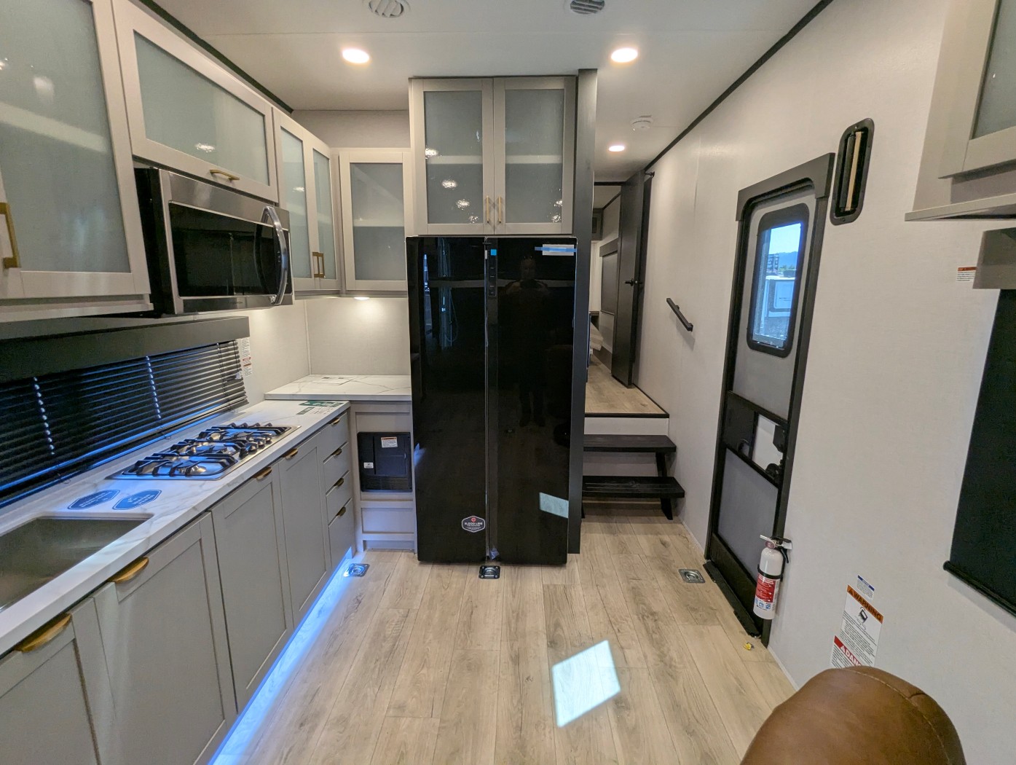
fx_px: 470
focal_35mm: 16
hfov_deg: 94.4
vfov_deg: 78.2
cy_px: 382
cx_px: 508
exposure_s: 1/102
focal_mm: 2.35
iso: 112
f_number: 2.2
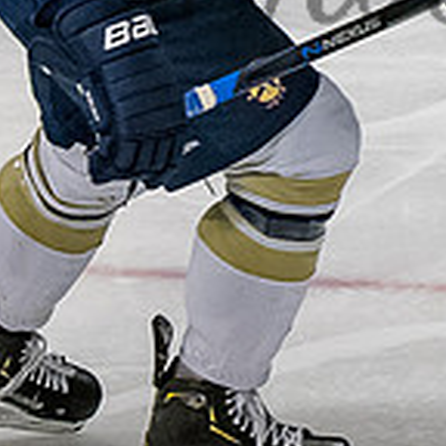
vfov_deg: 2.9
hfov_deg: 2.9
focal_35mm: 611
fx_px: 8906
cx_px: 354
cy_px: -168
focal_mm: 70
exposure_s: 1/800
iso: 2500
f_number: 4
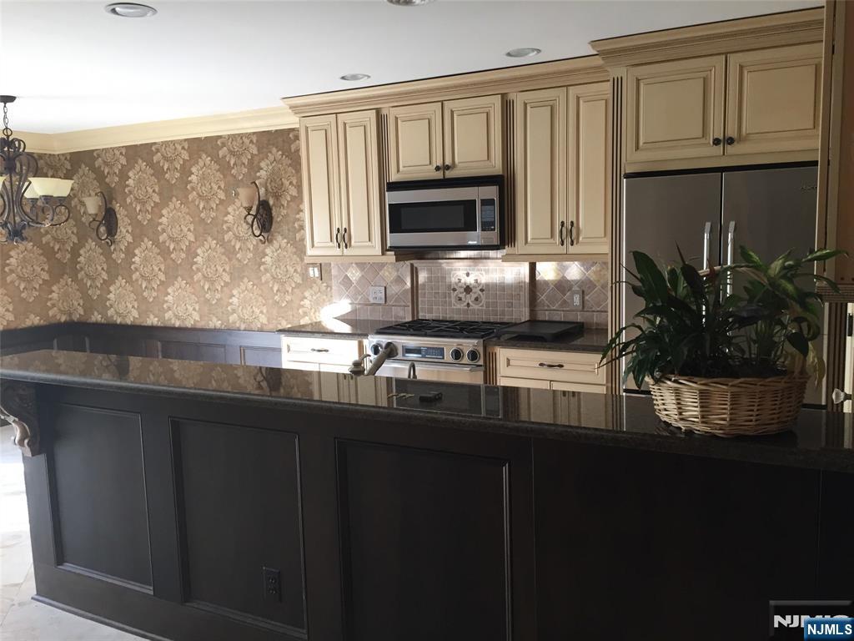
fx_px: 715
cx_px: 427
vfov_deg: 48.2
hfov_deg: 61.7
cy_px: 320
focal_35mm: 29
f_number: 2.2
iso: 50
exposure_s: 1/33
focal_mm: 4.15
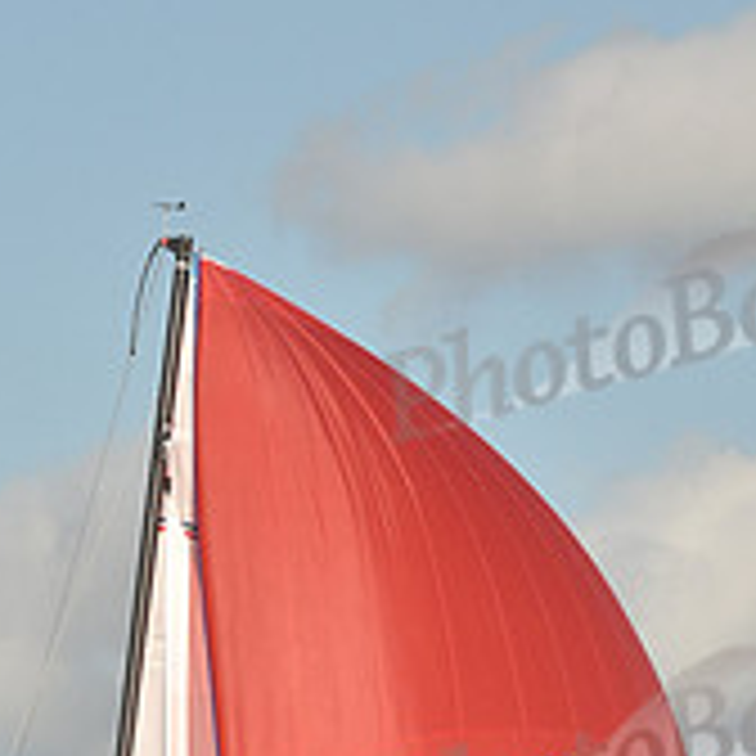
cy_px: 1040
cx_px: 151
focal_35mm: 587
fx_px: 14504
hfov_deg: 3.0
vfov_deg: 3.0
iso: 250
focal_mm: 200
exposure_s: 1/1250
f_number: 8
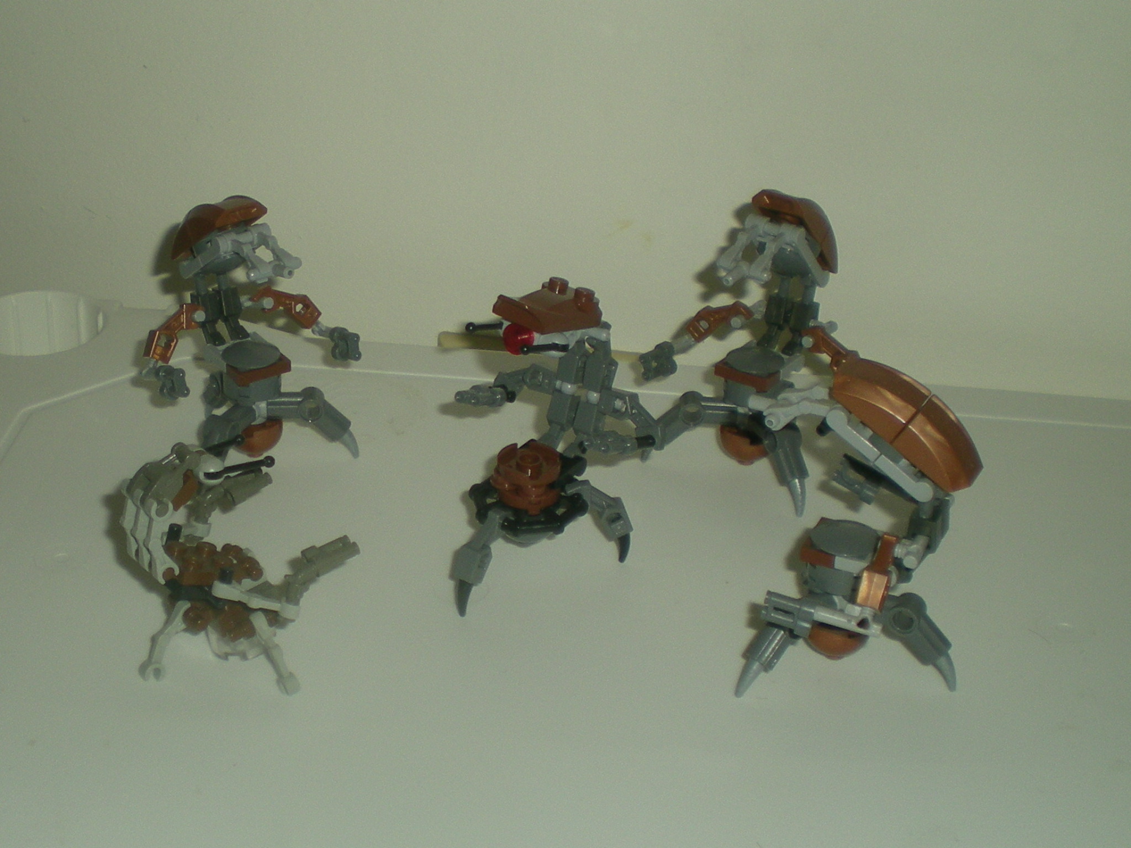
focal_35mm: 38
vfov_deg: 37.7
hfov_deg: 49.0
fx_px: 1242
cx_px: 566
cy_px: 424
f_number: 3.1
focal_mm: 6.3
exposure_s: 1/60
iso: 50
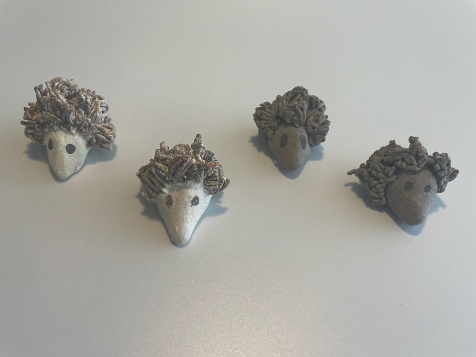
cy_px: 178
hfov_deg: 67.3
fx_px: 358
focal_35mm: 26
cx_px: 238
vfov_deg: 53.1
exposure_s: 1/121
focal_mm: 4.2
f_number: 1.6
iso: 64
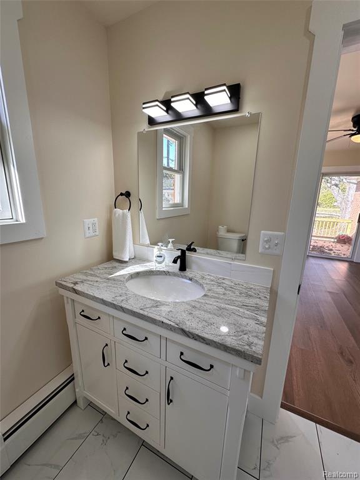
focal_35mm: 14
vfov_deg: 102.1
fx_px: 194
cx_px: 180
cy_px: 240
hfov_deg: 85.7
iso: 40
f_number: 2.2
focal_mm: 2.22
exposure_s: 1/187
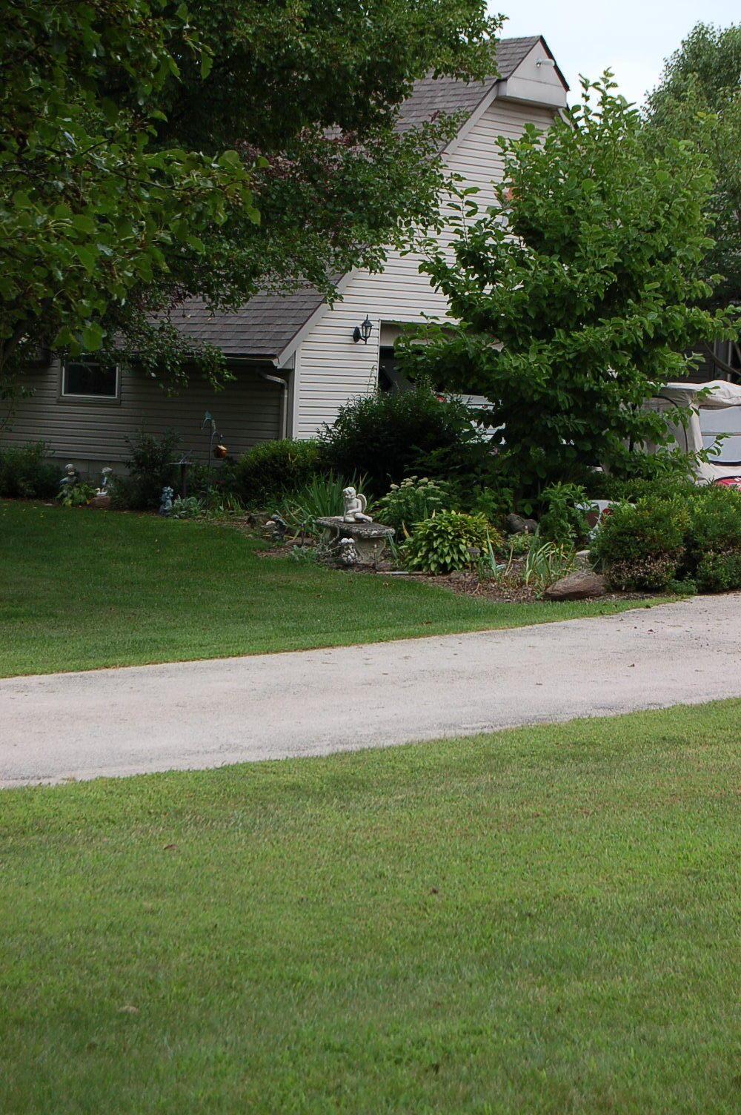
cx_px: 370
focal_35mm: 82
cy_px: 558
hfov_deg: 16.5
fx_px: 2552
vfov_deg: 24.6
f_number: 7.1
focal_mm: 55
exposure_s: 1/200
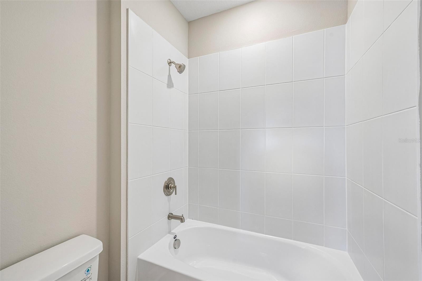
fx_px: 164
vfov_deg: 81.2
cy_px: 140
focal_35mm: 14
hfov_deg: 104.3
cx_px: 211
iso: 400
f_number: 8
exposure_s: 1/20
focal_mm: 14
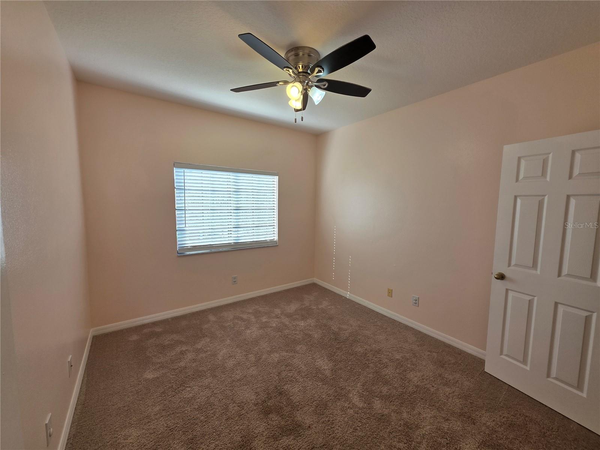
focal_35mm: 13
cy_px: 225
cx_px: 300
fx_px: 225
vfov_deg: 89.9
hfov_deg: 106.2
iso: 40
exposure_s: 1/120
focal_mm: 2.2
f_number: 1.9
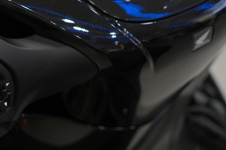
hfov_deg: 16.8
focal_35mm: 122
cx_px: 126
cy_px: -24
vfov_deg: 11.1
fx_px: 766
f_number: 2.8
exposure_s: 1/60
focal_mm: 28.9
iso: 200
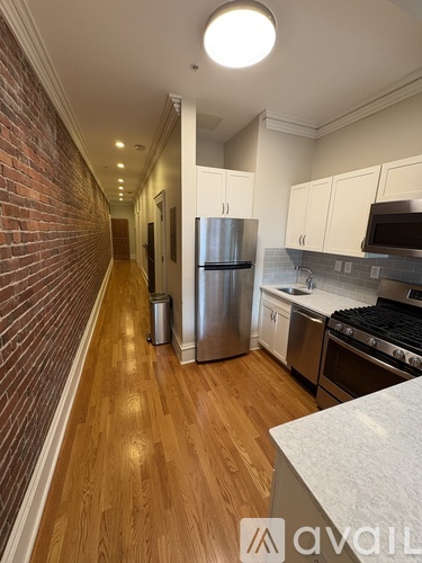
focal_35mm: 14
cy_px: 282
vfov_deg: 102.1
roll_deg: -1.8
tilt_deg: -12.6
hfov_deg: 85.7
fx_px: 228
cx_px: 211
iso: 200
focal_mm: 2.22
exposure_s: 1/60
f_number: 2.2
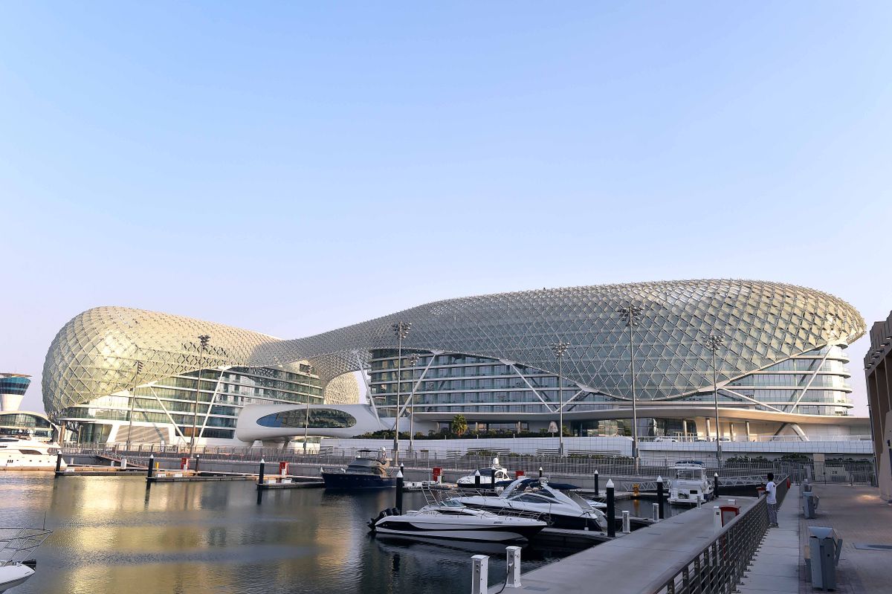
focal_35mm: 29
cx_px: 446
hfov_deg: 63.7
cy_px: 297
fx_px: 718
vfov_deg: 44.9
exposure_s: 1/500
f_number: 8
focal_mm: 29
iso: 320
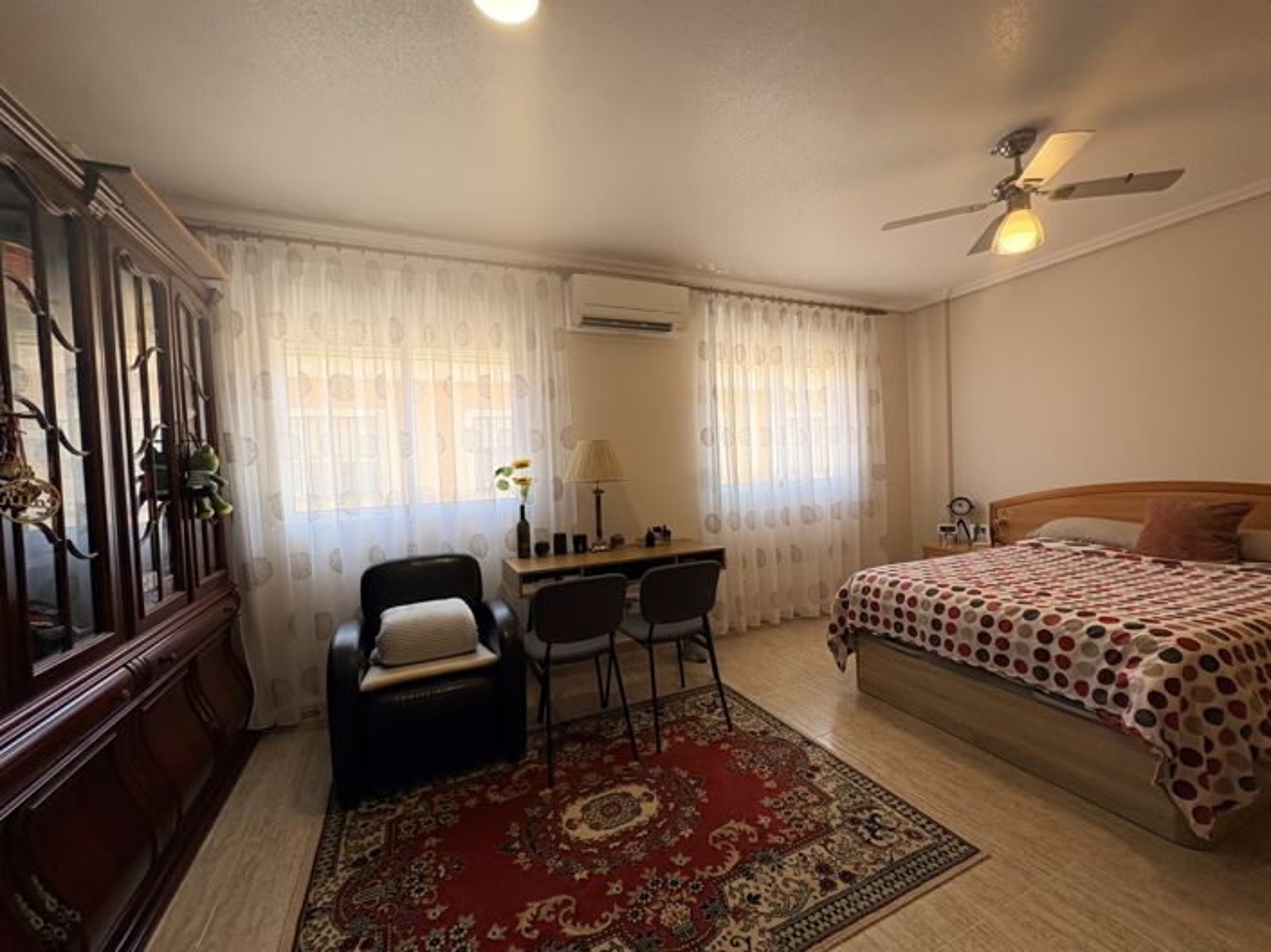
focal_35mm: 14
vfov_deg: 85.6
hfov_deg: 102.1
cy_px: 476
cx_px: 636
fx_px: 514
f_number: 2.2
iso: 40
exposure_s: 1/113
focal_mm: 2.22
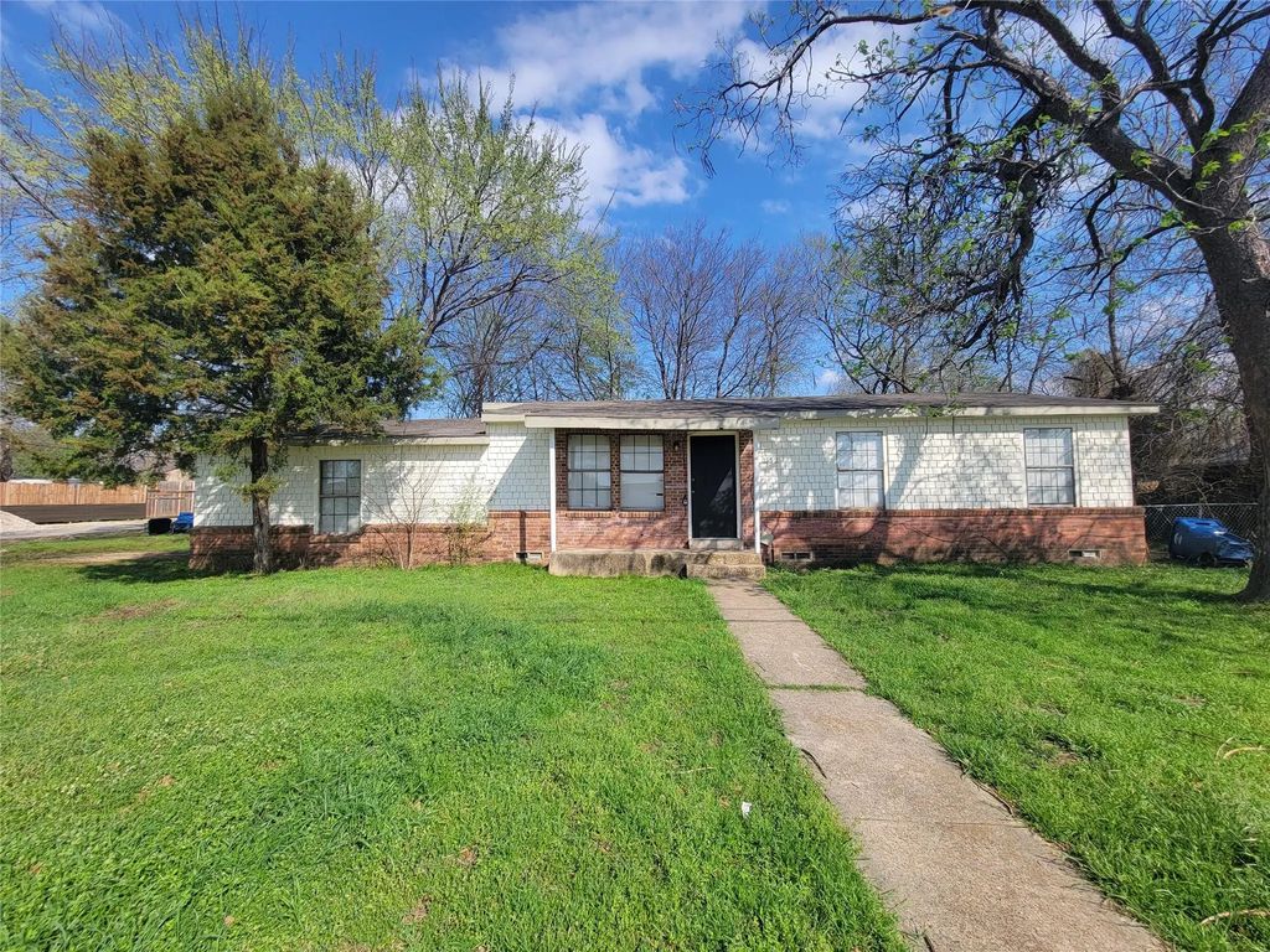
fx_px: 477
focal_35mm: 13
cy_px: 476
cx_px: 635
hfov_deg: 106.2
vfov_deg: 89.9
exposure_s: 1/1559
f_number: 2.2
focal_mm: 2.2
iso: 50
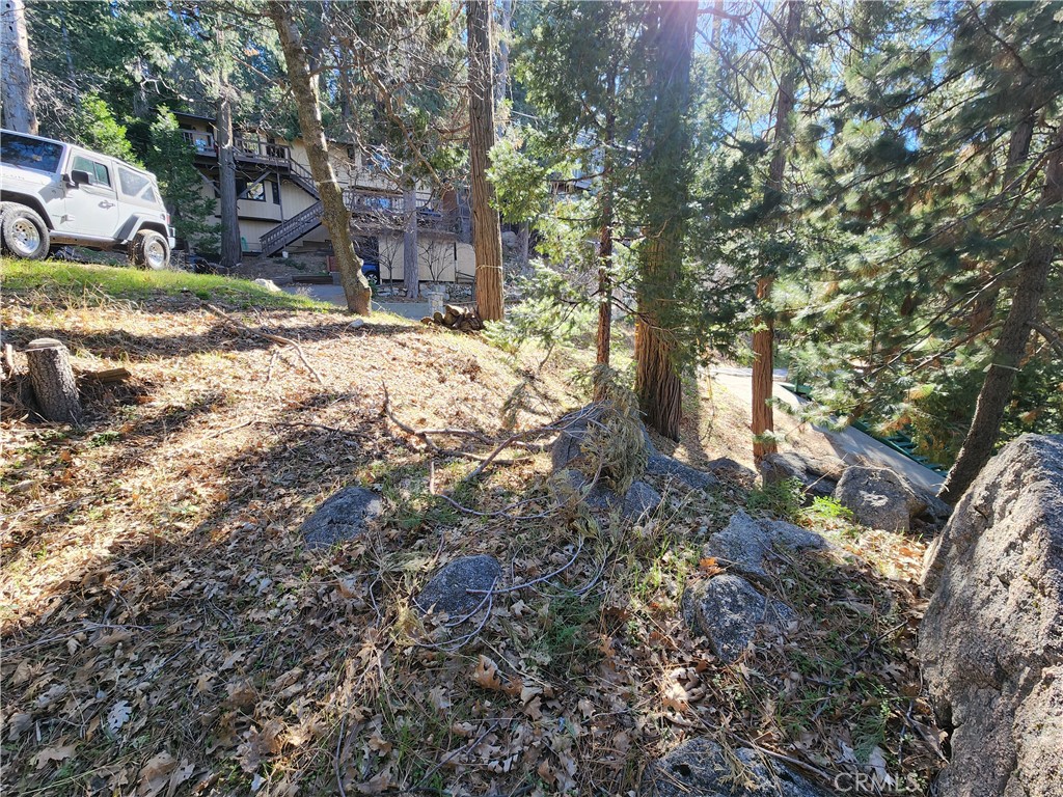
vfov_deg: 89.9
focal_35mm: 13
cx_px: 532
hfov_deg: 106.2
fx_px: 399
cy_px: 398
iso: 50
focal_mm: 2.2
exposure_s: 1/124
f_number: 2.2
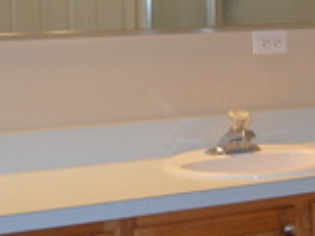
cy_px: 35
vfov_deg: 13.5
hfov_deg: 16.9
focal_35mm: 109
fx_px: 992
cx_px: 417
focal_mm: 18
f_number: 4
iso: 400
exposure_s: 1/100
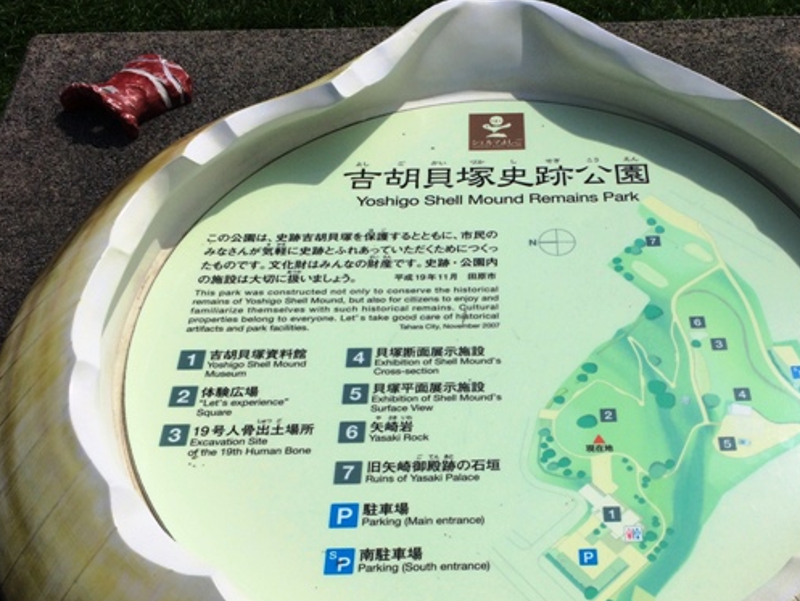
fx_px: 971
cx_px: 523
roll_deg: -0.5
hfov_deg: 44.2
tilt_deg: -43.6
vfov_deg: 34.0
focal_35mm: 42
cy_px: 409
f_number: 2.2
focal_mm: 4.15
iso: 32
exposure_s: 1/6849
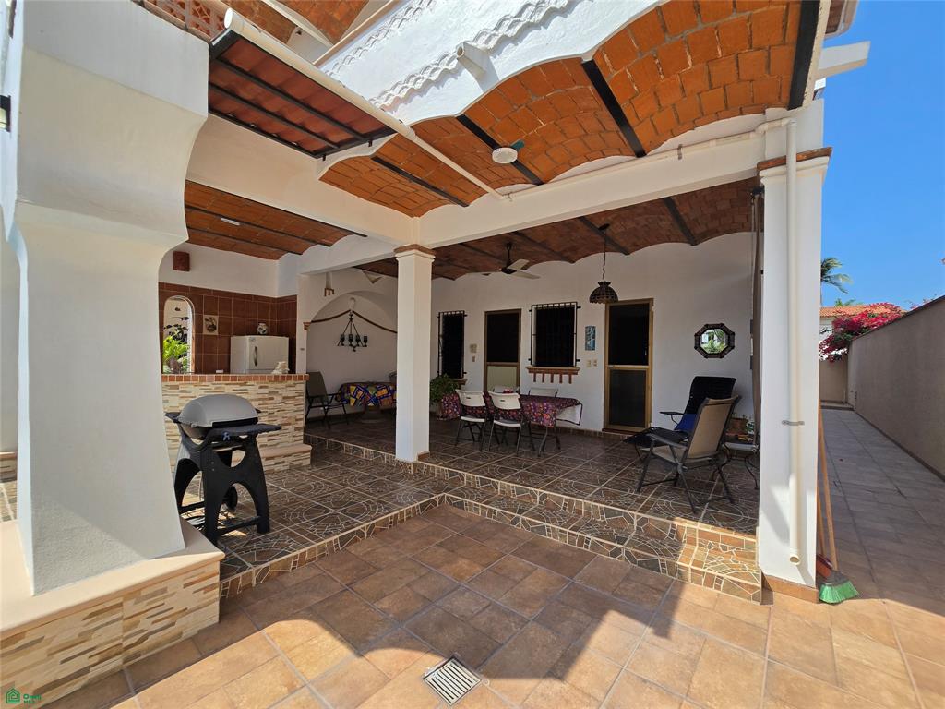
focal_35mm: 13
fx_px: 355
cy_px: 354
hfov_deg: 106.2
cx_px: 472
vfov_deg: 89.9
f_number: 2.2
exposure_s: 1/2308
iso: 50
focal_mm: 2.2
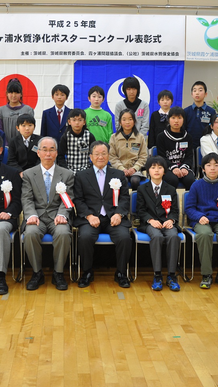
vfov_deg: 39.2
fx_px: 544
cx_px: 77
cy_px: 192
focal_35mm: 53
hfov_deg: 22.6
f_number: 4
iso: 200
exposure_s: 1/15
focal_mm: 22
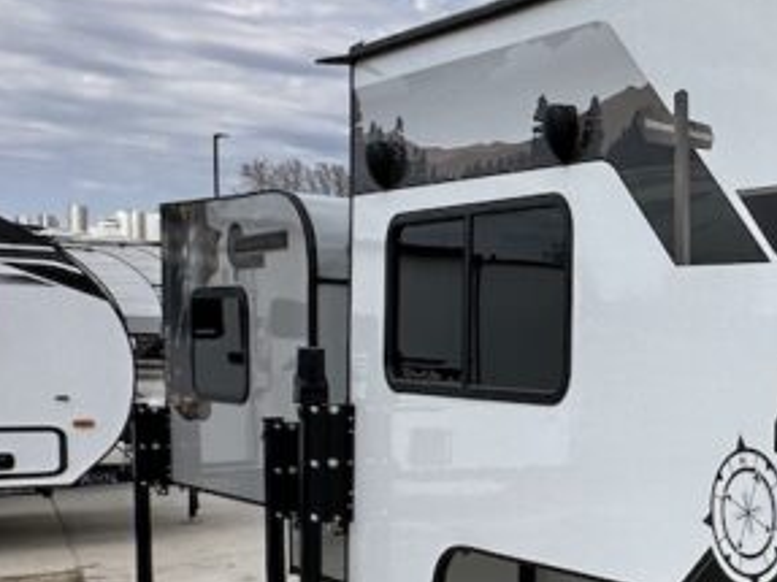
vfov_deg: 28.8
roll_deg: -3.5
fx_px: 1122
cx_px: 1275
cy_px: 414
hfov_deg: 24.7
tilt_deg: -3.3
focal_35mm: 50
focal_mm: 2.22
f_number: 2.2
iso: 50
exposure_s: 1/1949
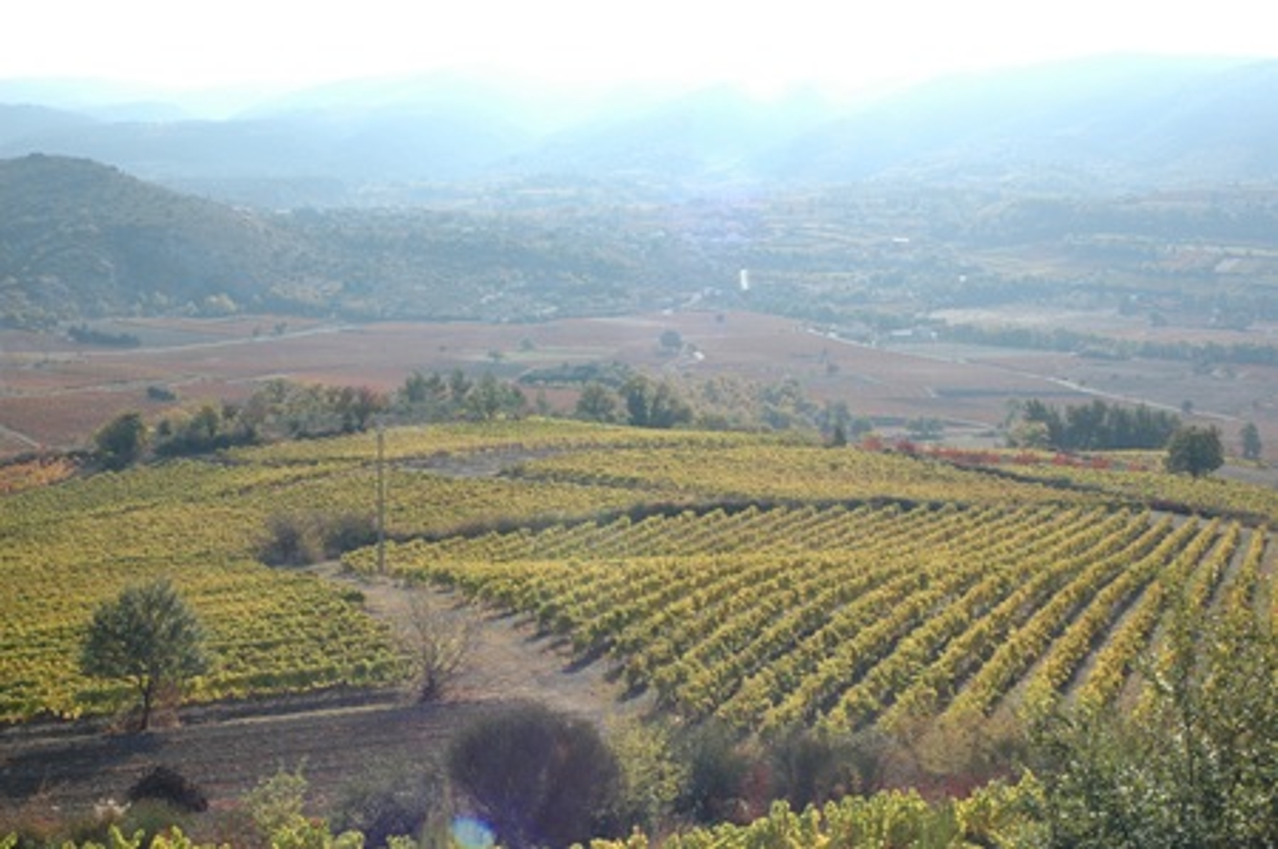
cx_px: 639
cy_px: 424
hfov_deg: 37.9
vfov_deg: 25.7
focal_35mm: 52
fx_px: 1862
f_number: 13
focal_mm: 35
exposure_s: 1/125
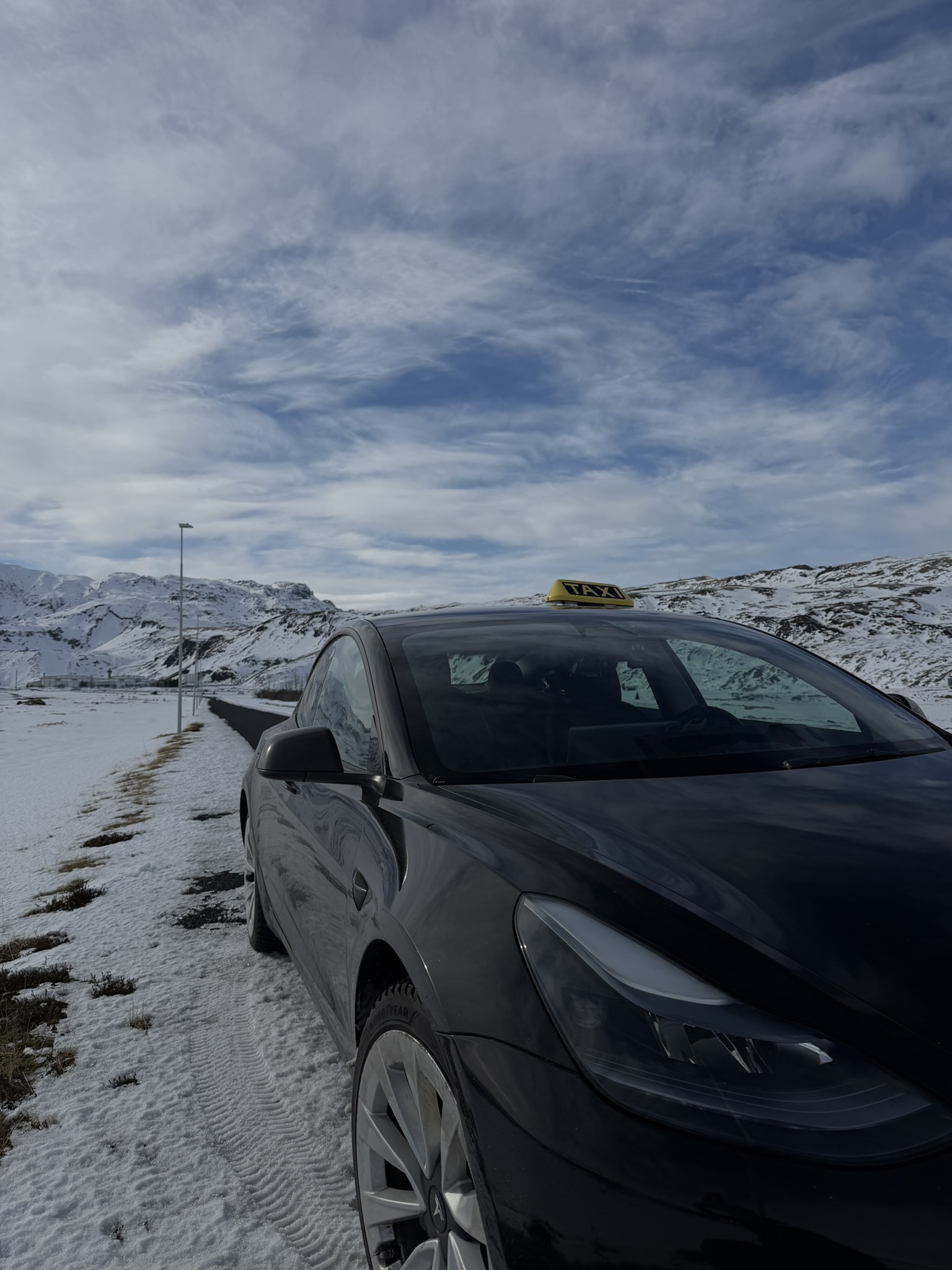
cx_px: 476
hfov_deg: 56.8
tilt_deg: +5.7
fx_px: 880
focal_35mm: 24
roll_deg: +1.2
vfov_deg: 71.6
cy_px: 635
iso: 80
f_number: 1.78
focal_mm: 6.76
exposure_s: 1/22727
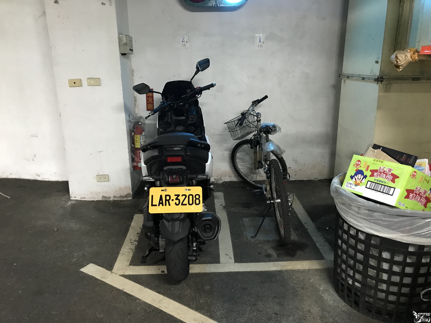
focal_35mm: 28
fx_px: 349
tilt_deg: -16.3
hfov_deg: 63.4
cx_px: 216
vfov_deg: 49.7
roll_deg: +1.8
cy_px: 162
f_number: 1.8
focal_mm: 3.99
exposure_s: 1/4
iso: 100
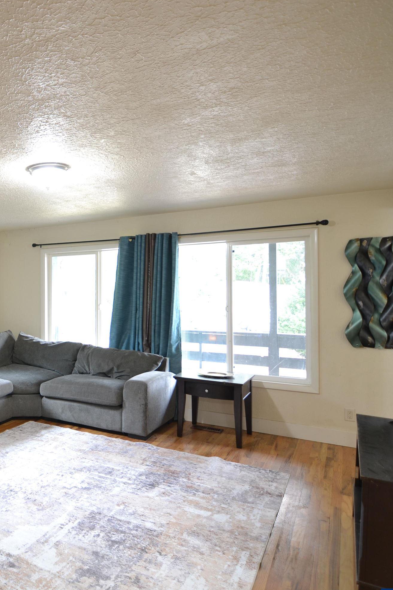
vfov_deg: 69.8
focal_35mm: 26
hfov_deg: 41.7
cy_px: 296
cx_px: -19
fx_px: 422
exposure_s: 1/6
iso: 100
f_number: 2.8
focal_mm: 11
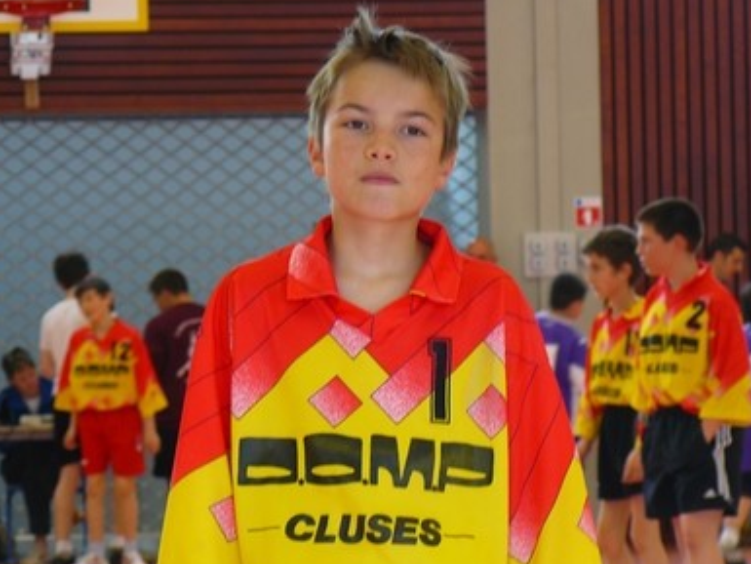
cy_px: 272
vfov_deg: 7.8
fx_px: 4145
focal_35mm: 191
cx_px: 382
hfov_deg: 10.4
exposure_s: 1/30
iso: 100
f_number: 3.3
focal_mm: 29.1
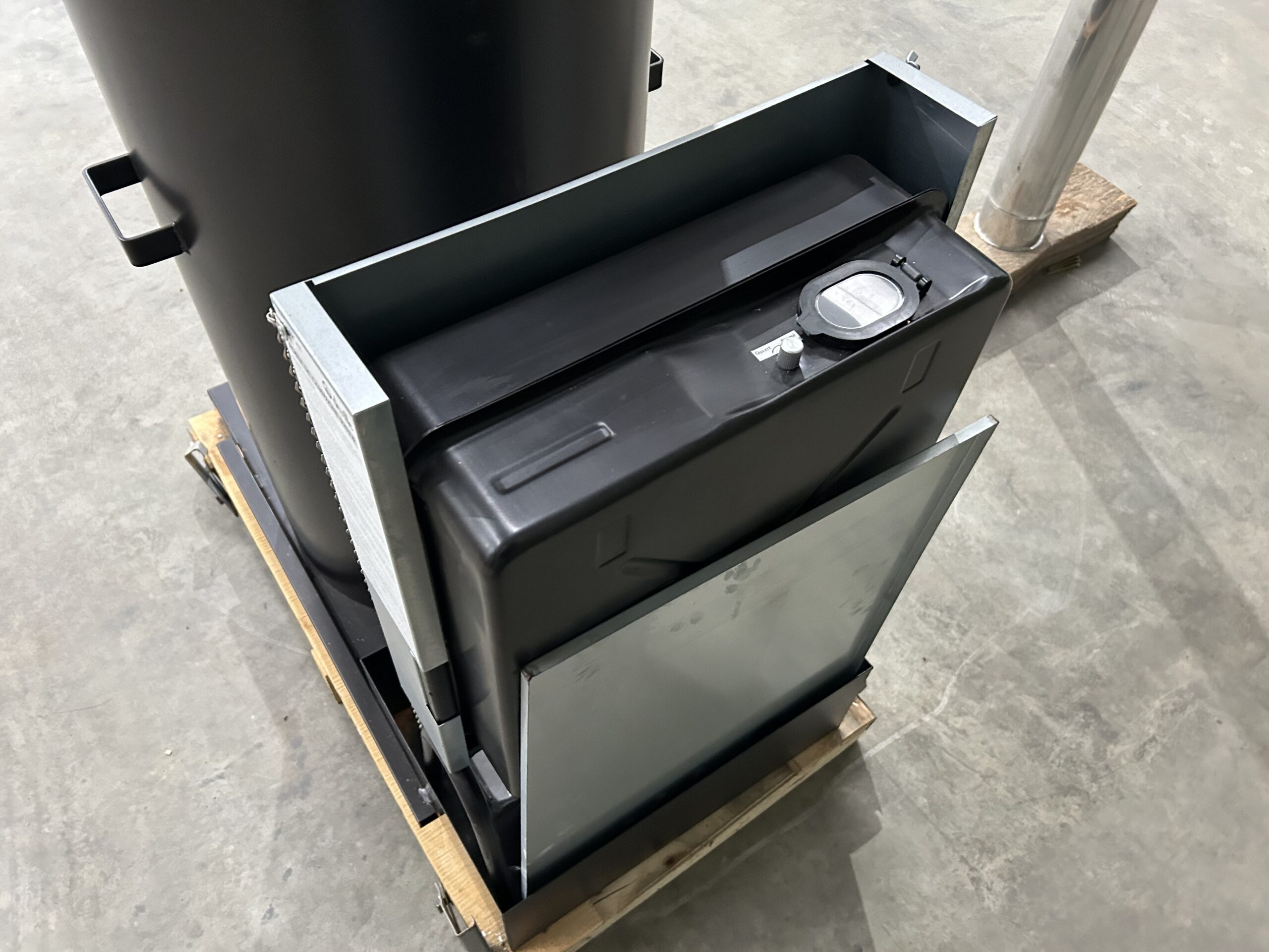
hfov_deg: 67.3
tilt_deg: -51.1
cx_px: 634
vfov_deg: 53.1
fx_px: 953
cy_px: 476
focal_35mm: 26
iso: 500
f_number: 1.5
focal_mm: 5.7
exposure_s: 1/59
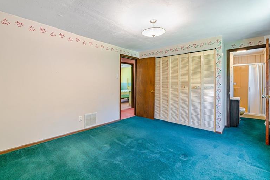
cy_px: 83
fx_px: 120
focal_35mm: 16
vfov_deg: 73.6
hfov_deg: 96.8
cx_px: 138
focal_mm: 12
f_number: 11
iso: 50
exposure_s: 1/20
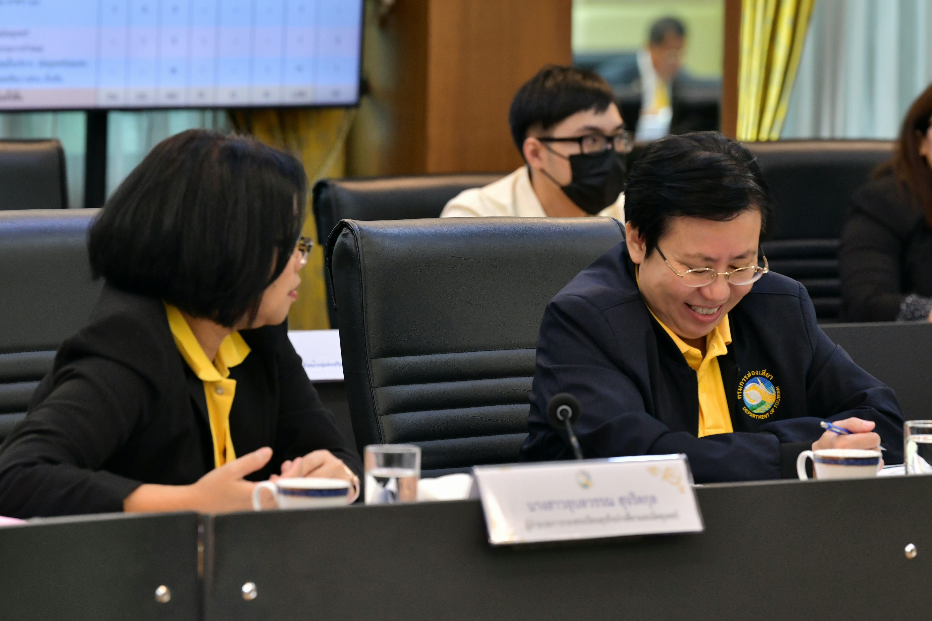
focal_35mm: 170
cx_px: 466
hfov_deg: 12.1
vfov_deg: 8.1
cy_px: 310
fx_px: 4401
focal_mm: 170
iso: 1600
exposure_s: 1/100
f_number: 5
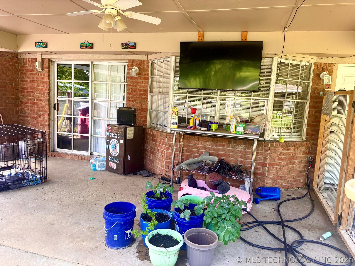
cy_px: 133
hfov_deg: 67.3
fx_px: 267
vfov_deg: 53.1
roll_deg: -3.8
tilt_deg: -7.2
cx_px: 178
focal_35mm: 26
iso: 50
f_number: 1.6
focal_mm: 5.96
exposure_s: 1/121
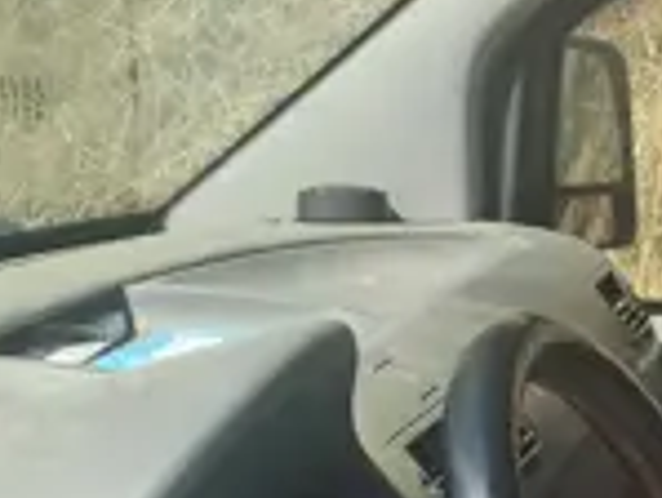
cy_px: 700
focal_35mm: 119
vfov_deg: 12.0
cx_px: 742
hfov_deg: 16.0
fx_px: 2278
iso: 25
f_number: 1.8
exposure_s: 1/740
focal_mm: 5.4
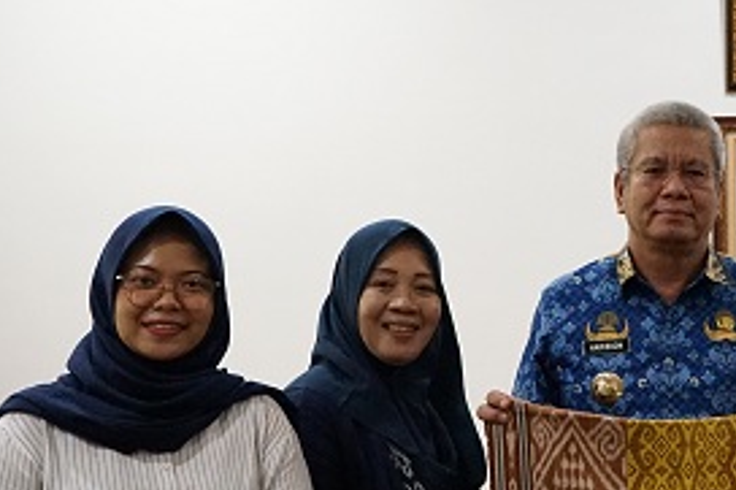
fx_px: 1839
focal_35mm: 90
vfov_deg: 15.2
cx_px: 806
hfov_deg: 21.5
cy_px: 276
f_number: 4
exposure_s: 1/160
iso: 6400
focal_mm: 35
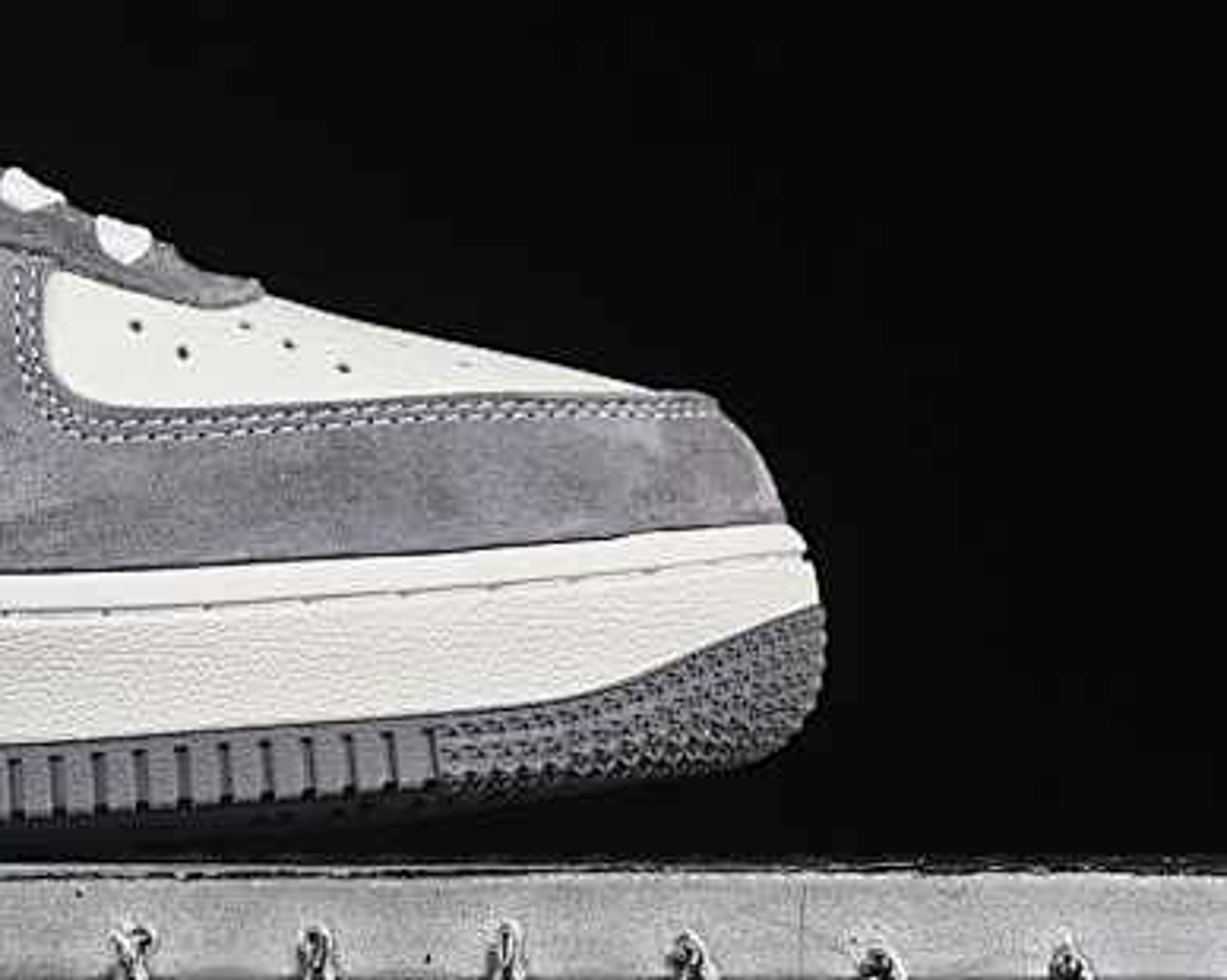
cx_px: -395
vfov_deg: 7.9
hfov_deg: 9.7
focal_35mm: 196
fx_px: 7114
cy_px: 145
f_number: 8
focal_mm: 50
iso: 160
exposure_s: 1/80
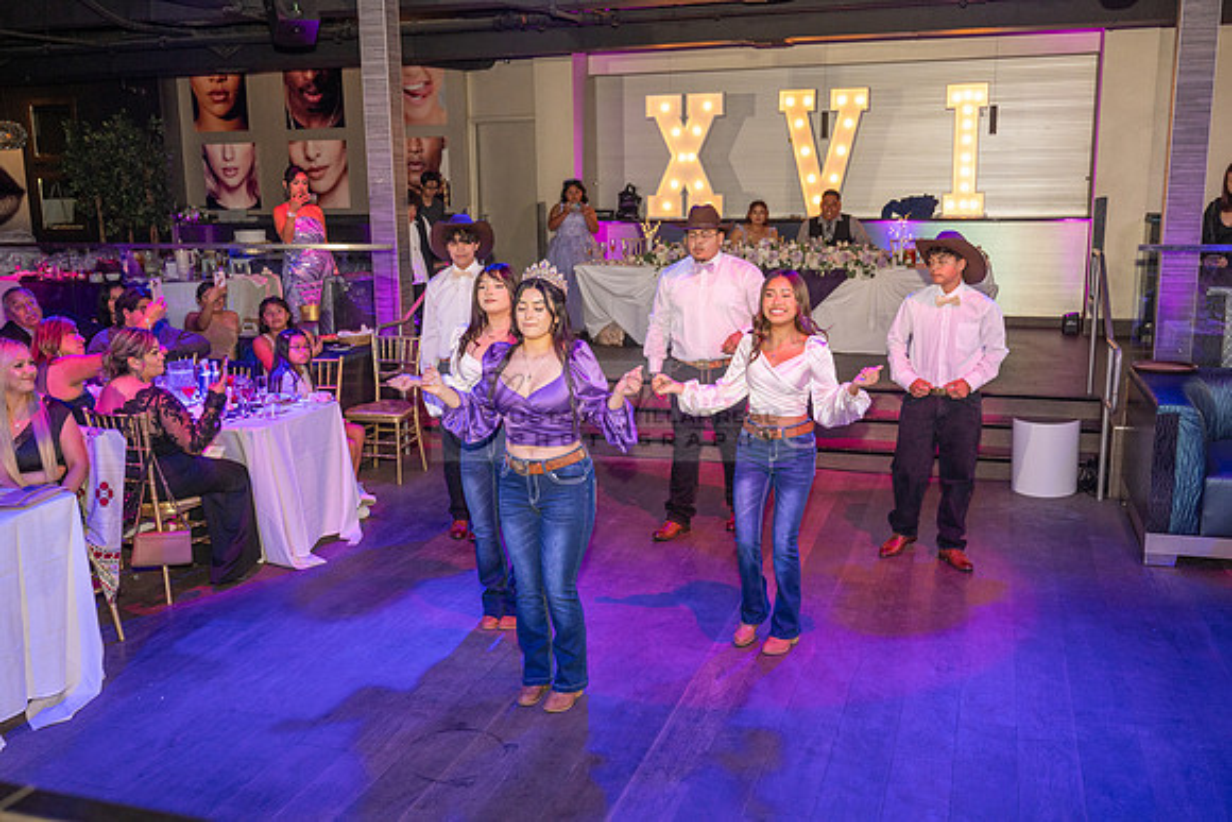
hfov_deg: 56.5
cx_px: 616
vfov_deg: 39.4
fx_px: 1147
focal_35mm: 34
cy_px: 411
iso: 1000
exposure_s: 1/200
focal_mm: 33.5
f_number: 4
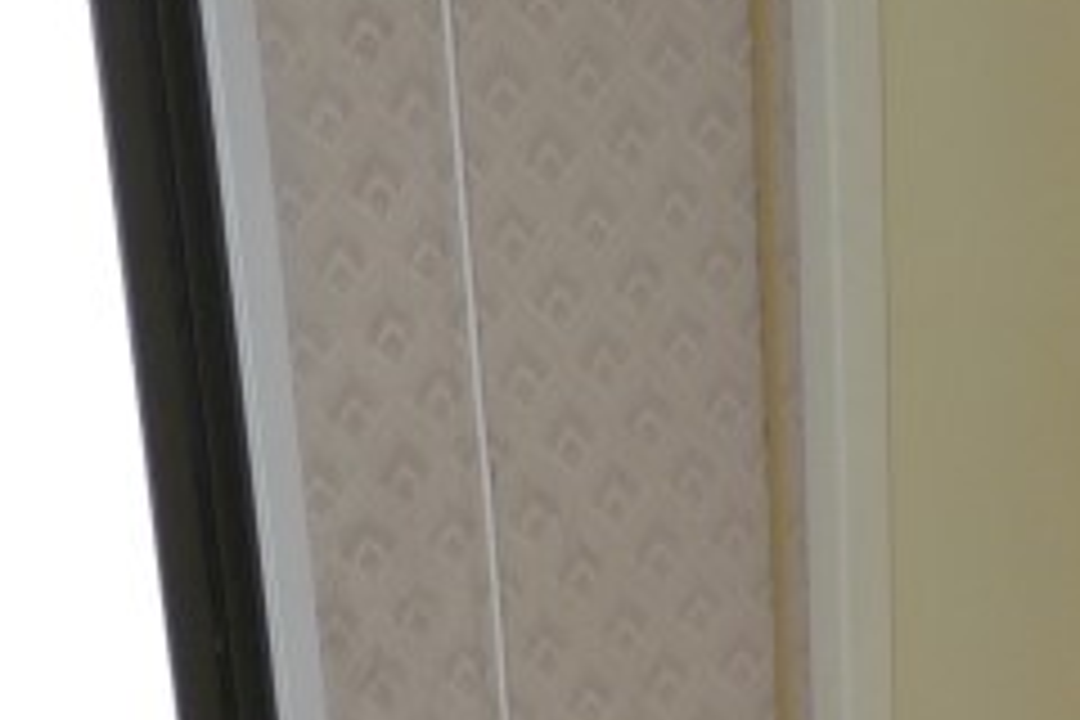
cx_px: 772
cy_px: 1552
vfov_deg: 10.7
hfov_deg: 17.7
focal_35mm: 115
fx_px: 3450
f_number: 2
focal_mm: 5.1
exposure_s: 1/60
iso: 100
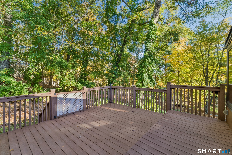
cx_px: 116
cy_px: 78
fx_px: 99
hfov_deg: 98.9
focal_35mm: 15
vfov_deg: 75.9
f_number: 22
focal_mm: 15.4
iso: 100
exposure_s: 1
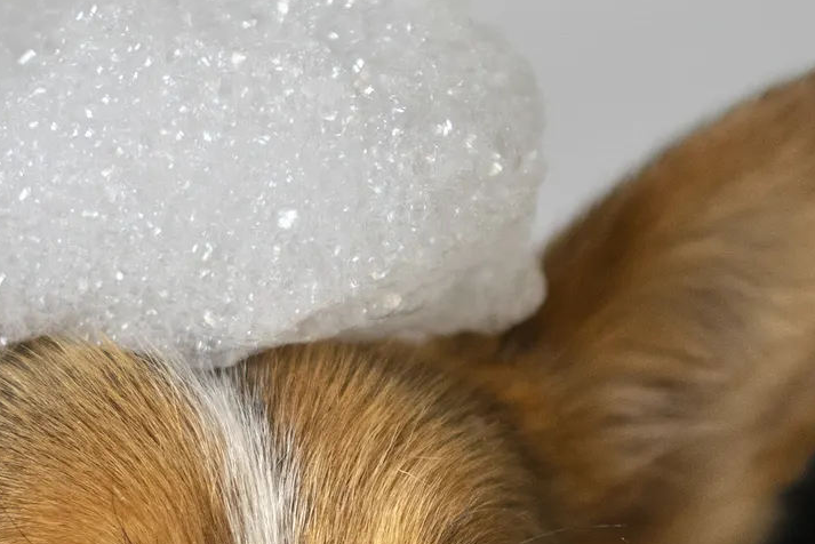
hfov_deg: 13.0
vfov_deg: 8.6
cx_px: 213
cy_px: 700
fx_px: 3556
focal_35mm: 157
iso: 800
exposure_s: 1/200
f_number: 2.2
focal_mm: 35
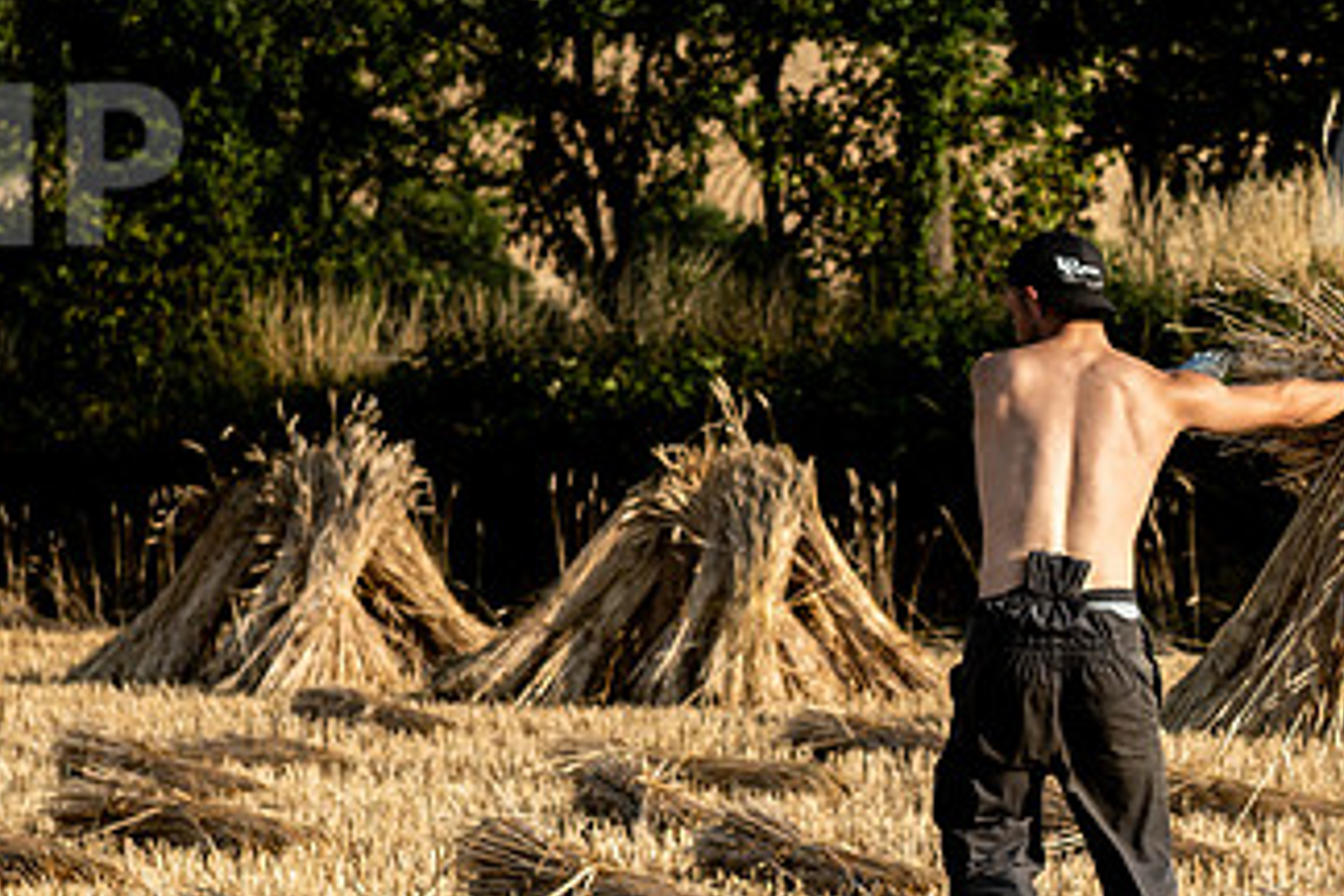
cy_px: 478
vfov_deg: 7.6
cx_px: 1012
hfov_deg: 11.4
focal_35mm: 180
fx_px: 6719
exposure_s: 1/1250
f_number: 5.6
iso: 64
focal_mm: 70
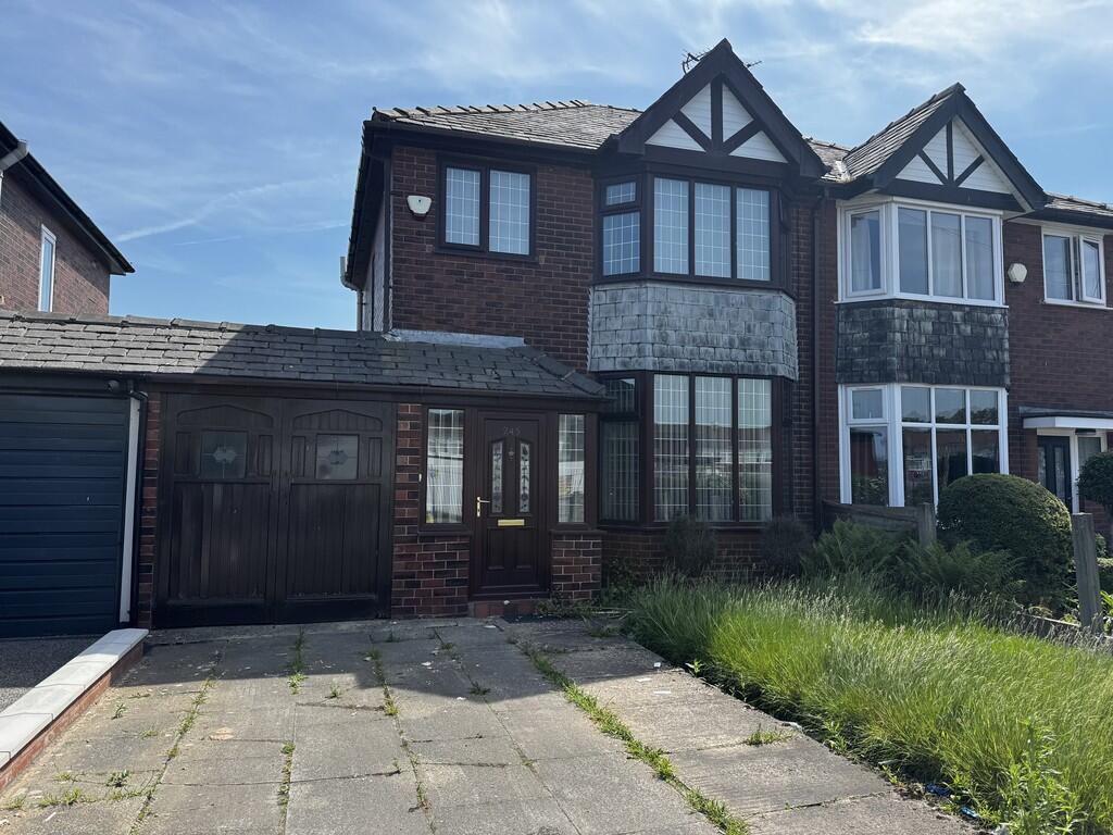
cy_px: 418
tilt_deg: +3.9
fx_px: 772
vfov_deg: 56.8
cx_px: 556
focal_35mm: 24
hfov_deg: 71.6
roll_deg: -0.4
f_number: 1.78
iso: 80
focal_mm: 6.76
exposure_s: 1/2331
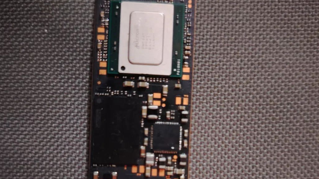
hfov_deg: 56.6
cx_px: 159
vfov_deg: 32.5
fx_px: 296
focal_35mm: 35
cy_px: 151
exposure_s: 1/16.7
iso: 7040
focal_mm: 5.25
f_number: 1.75
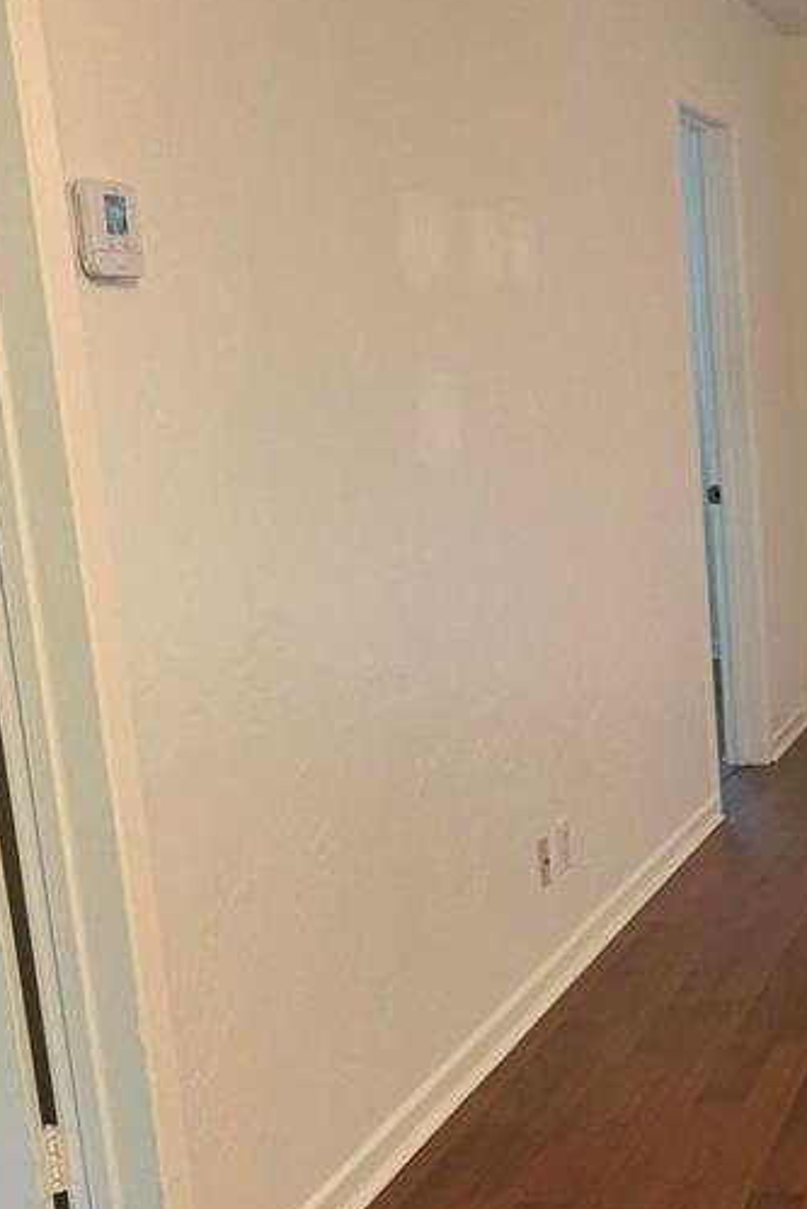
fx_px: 2016
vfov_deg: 32.6
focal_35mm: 60
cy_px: 933
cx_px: 979
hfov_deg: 21.0
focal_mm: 6.76
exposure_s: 1/60
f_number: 1.78
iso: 320
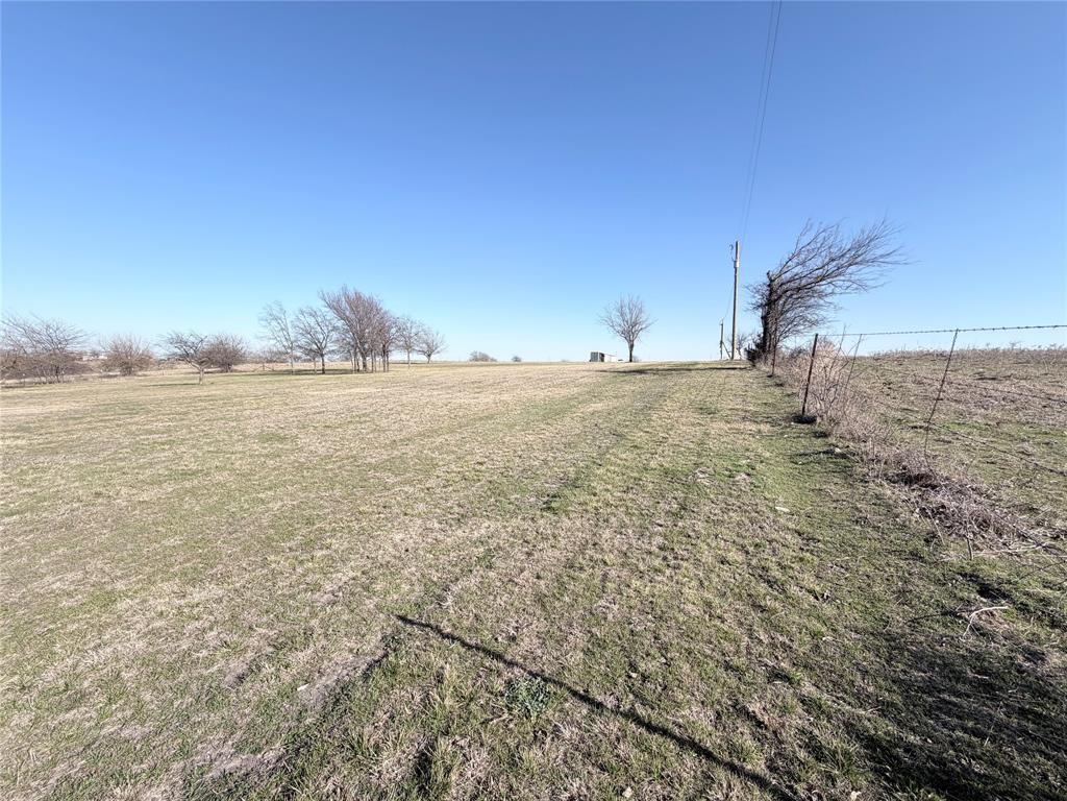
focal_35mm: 14
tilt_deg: -4.9
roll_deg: +0.5
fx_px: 432
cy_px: 400
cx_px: 534
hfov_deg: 102.1
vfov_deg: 85.7
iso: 25
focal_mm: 2.22
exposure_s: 1/770
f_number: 2.2
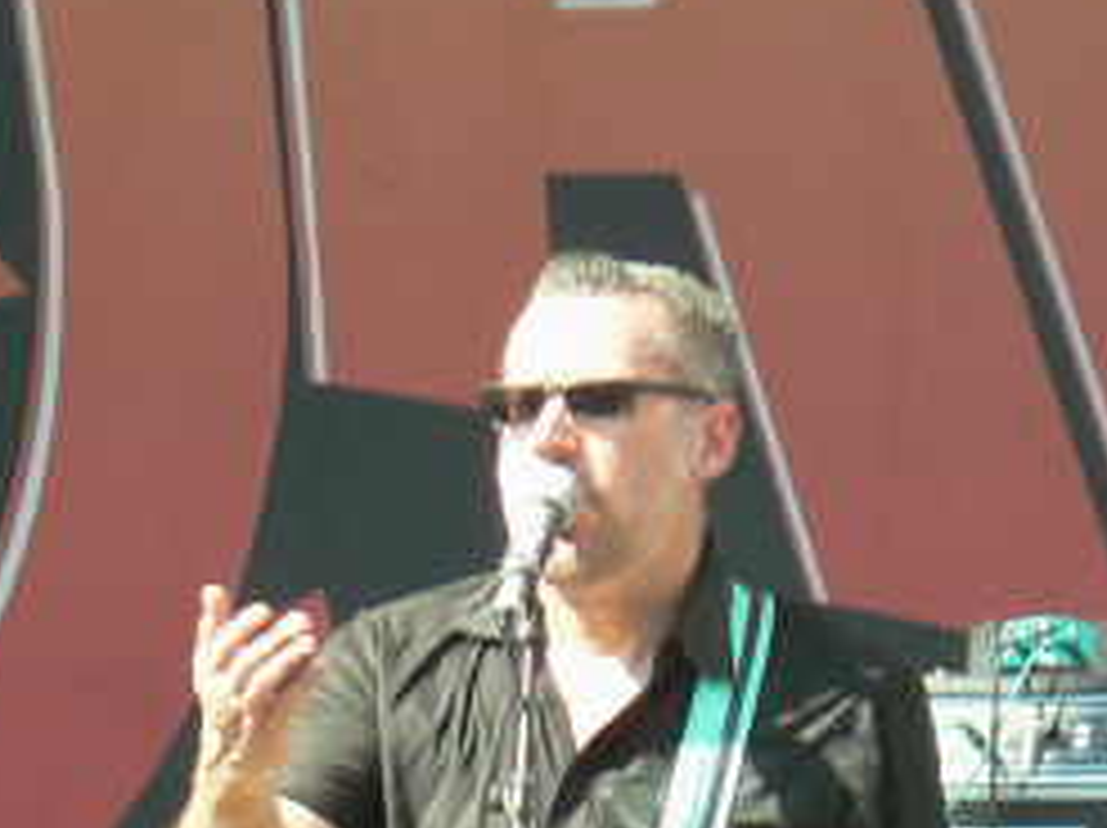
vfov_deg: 2.5
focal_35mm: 589
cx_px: 126
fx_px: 18818
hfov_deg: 3.4
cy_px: 950
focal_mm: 41.3
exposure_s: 1/100
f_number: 3.3
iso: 64
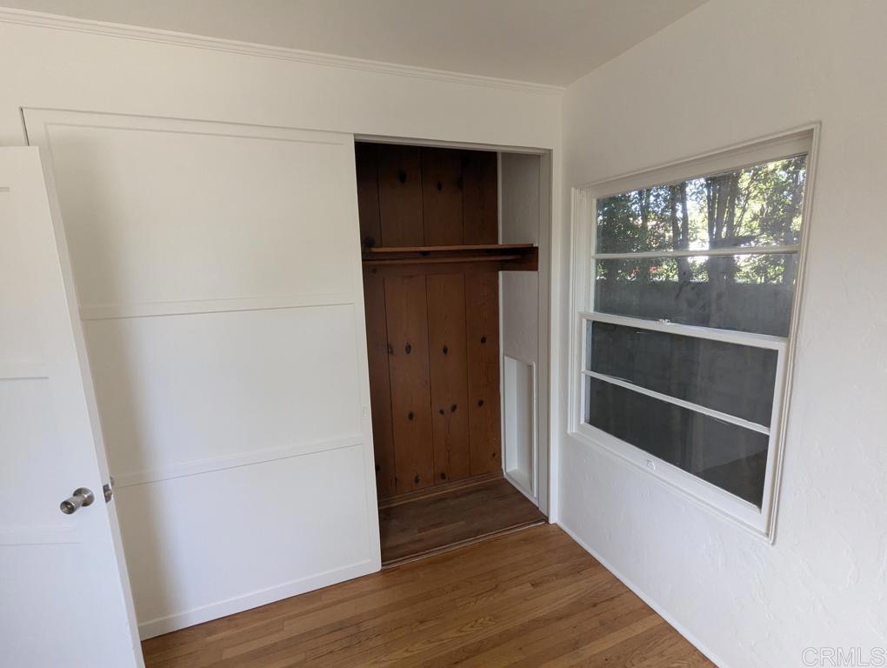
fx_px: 411
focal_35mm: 16
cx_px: 444
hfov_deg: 94.4
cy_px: 334
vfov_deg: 78.2
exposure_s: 1/352
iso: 382
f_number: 2.2
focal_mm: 2.35
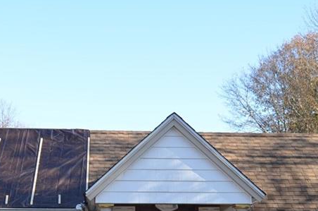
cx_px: 93
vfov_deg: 19.2
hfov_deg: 29.4
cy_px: 225
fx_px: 599
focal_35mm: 68
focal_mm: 20
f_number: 4.5
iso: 100
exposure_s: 1/200
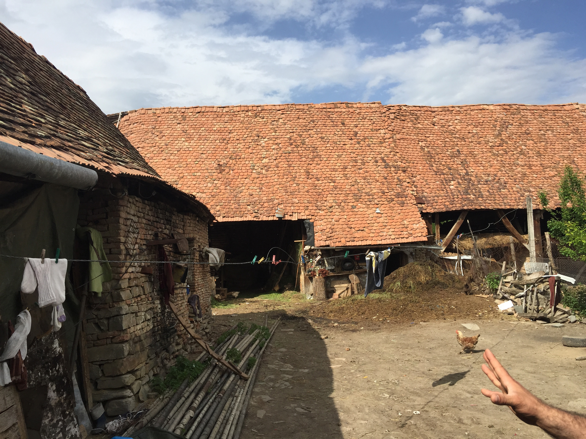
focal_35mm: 29
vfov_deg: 48.2
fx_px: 491
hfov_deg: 61.7
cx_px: 293
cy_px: 220
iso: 32
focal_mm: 4.15
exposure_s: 1/2083
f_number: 2.2
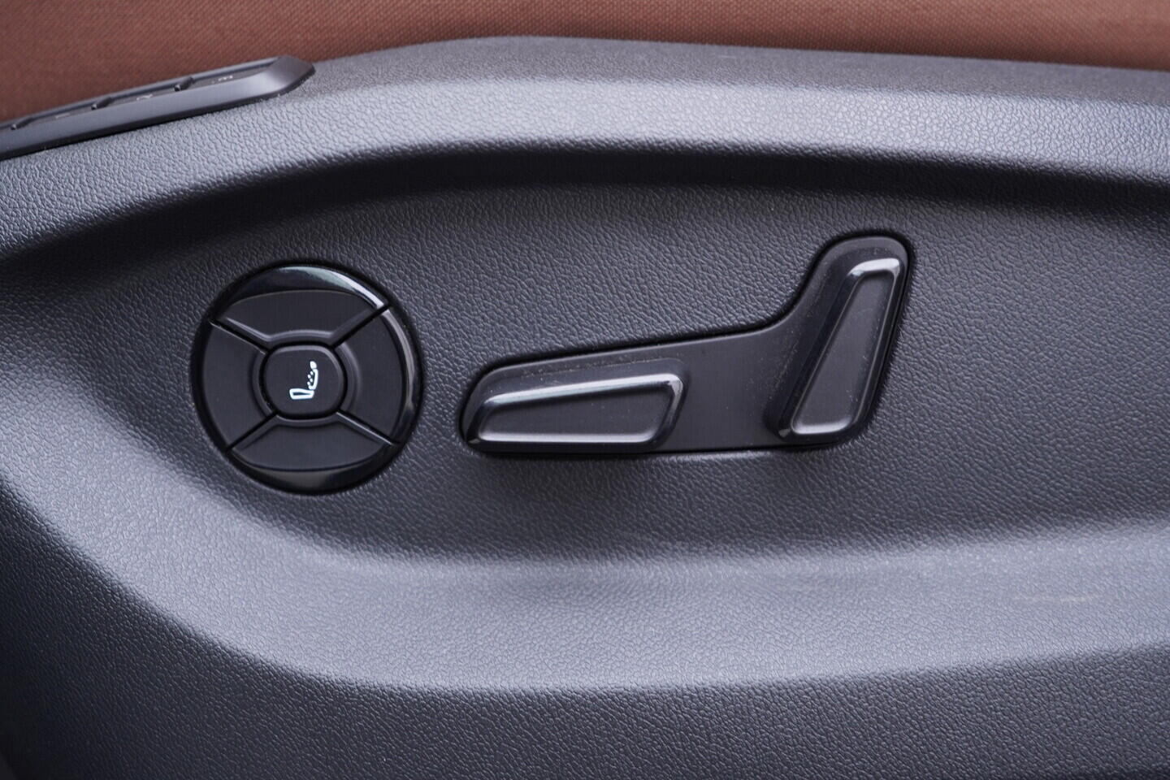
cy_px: 390
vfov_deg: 36.9
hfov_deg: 53.1
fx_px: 1170
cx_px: 585
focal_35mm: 36
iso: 250
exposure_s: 1/40
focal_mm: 24
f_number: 2.8
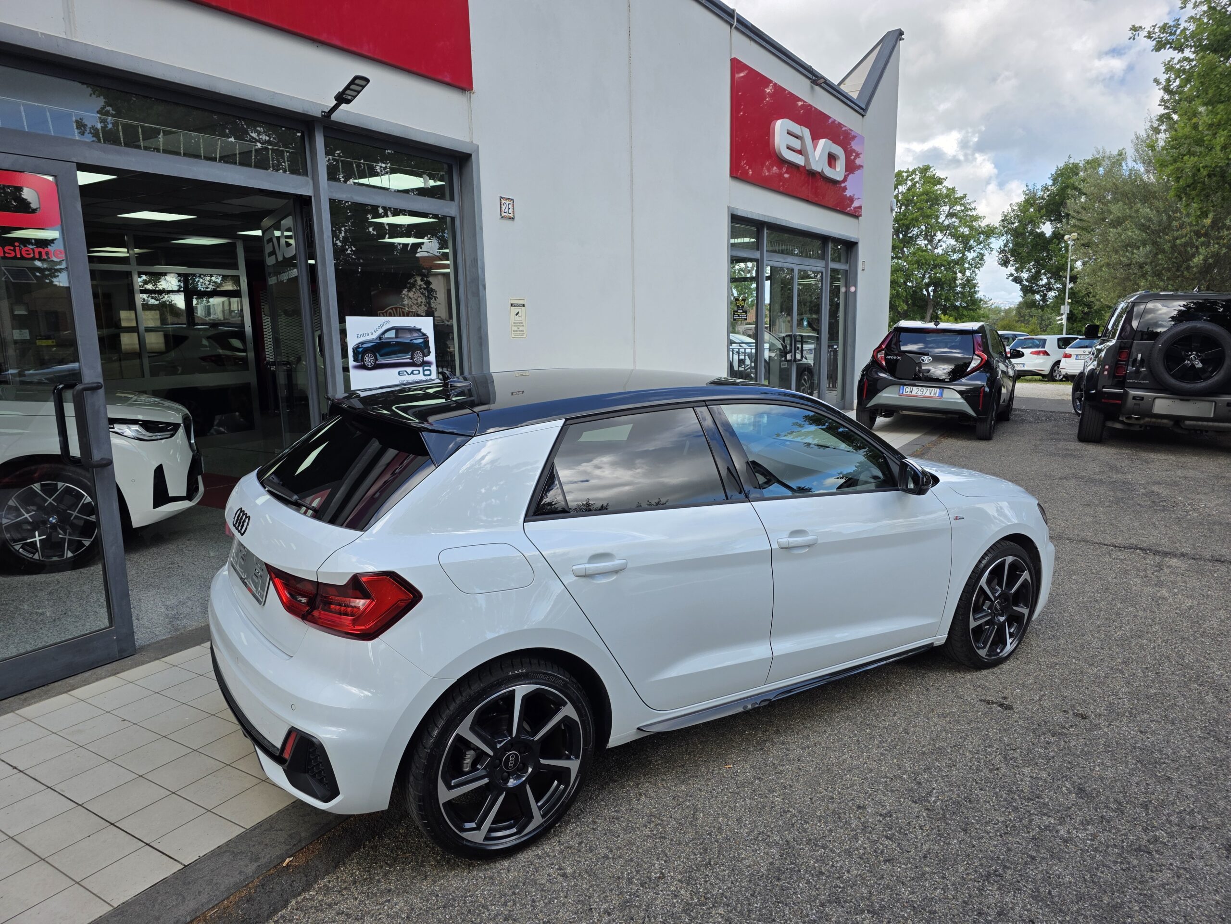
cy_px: 462
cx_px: 616
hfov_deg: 73.9
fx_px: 818
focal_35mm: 23
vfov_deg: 58.9
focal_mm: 6.3
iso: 80
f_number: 1.7
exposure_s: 1/2198
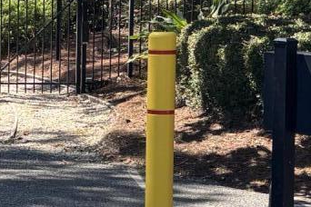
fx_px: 1365
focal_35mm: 158
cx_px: -132
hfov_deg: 12.5
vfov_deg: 8.7
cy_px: 75
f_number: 1.6
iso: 50
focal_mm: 5.96
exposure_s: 1/747
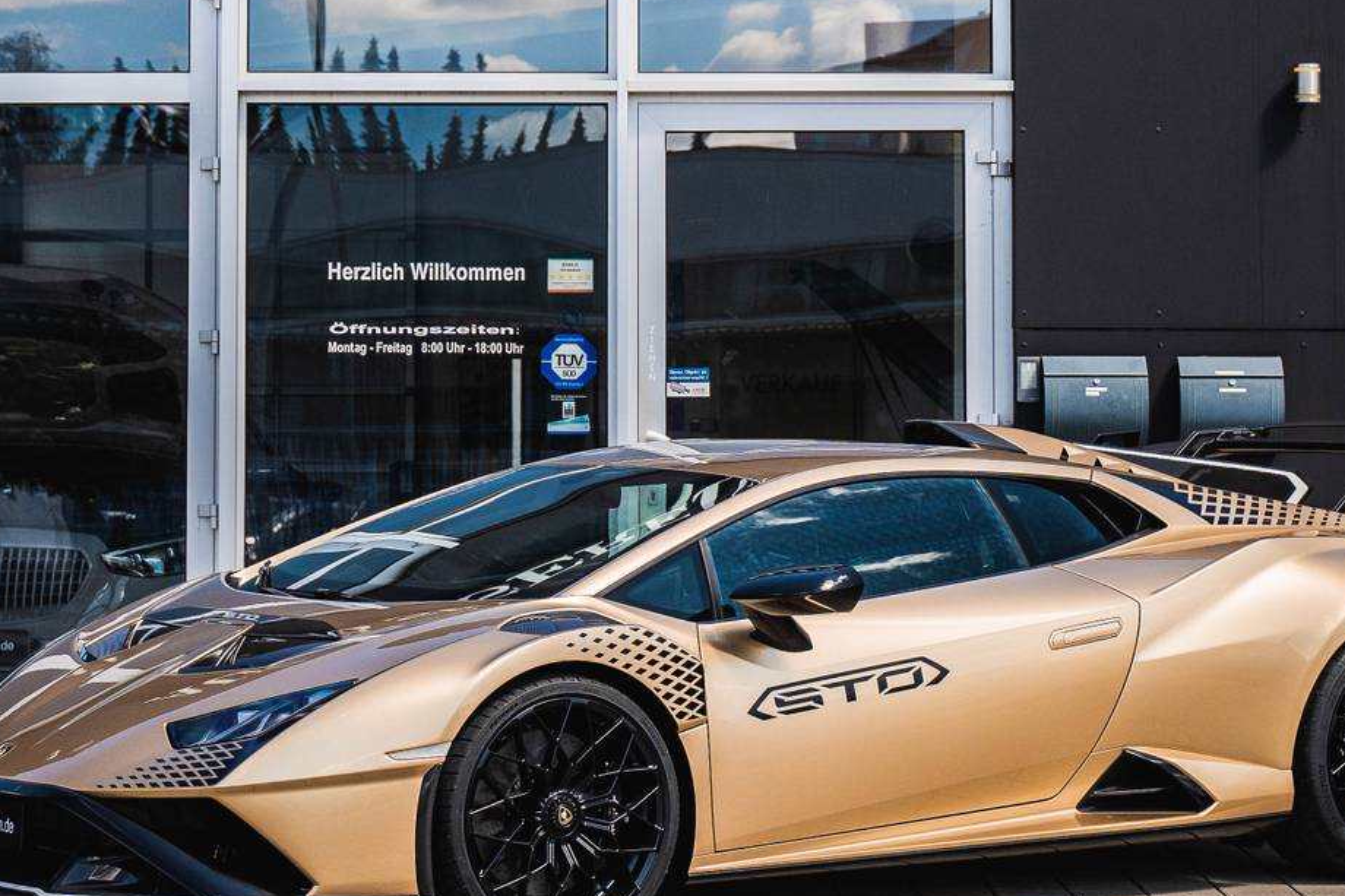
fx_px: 3586
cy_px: 260
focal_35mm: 96
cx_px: 618
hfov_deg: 21.2
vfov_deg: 14.2
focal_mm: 46
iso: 640
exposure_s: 1/800
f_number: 4
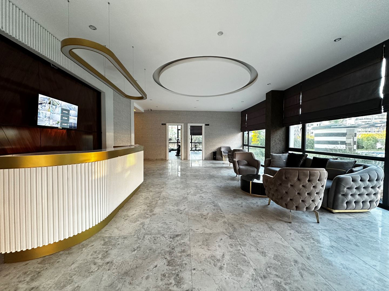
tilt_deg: -1.9
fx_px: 157
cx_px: 194
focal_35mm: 14
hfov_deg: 102.1
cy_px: 146
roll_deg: -0.4
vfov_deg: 85.7
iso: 640
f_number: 2.2
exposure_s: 1/60
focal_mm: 2.22
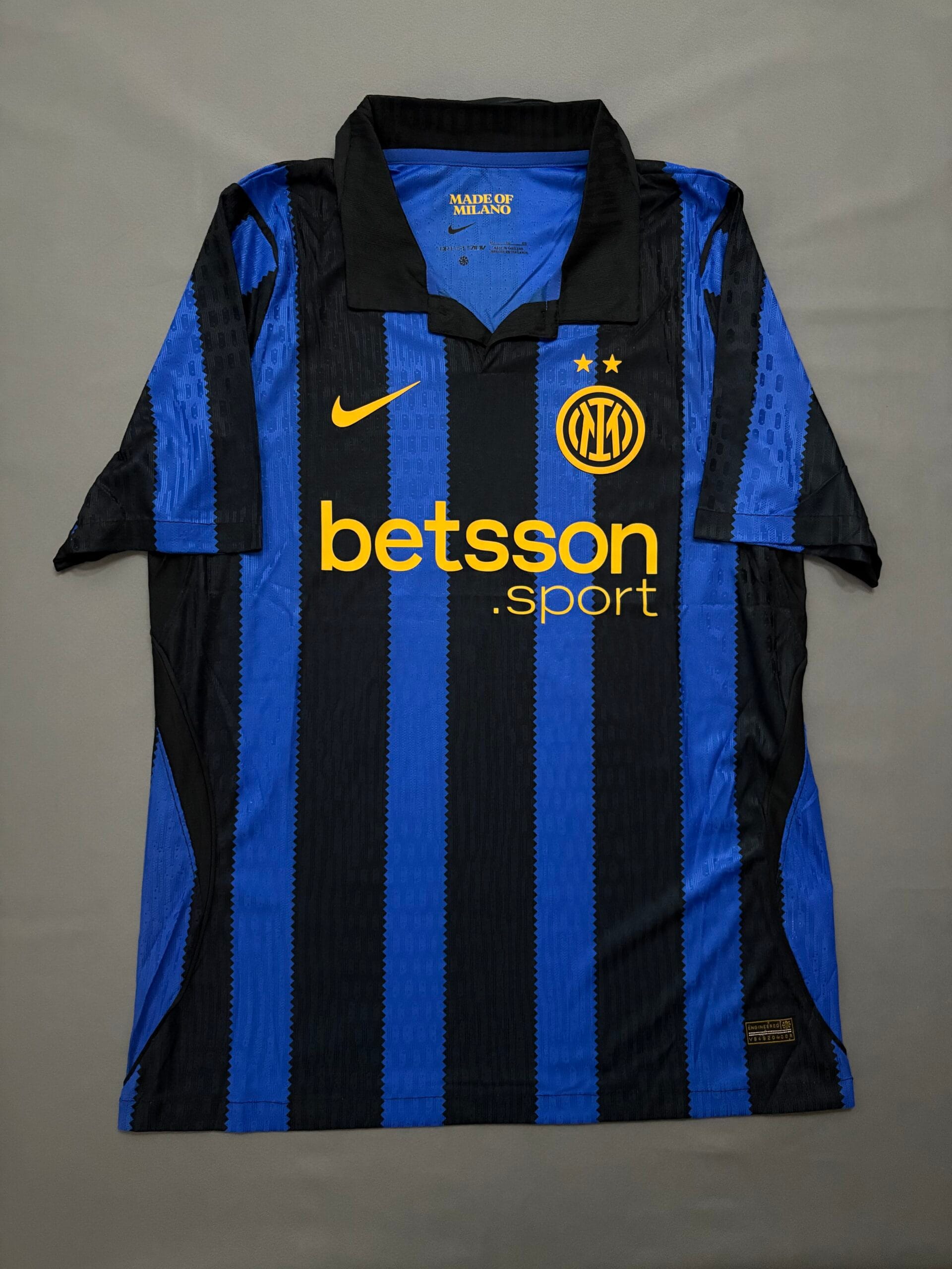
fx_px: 953
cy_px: 634
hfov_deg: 53.1
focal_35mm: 26
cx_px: 476
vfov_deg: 67.3
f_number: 1.6
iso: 1000
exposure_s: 1/25
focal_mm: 5.96
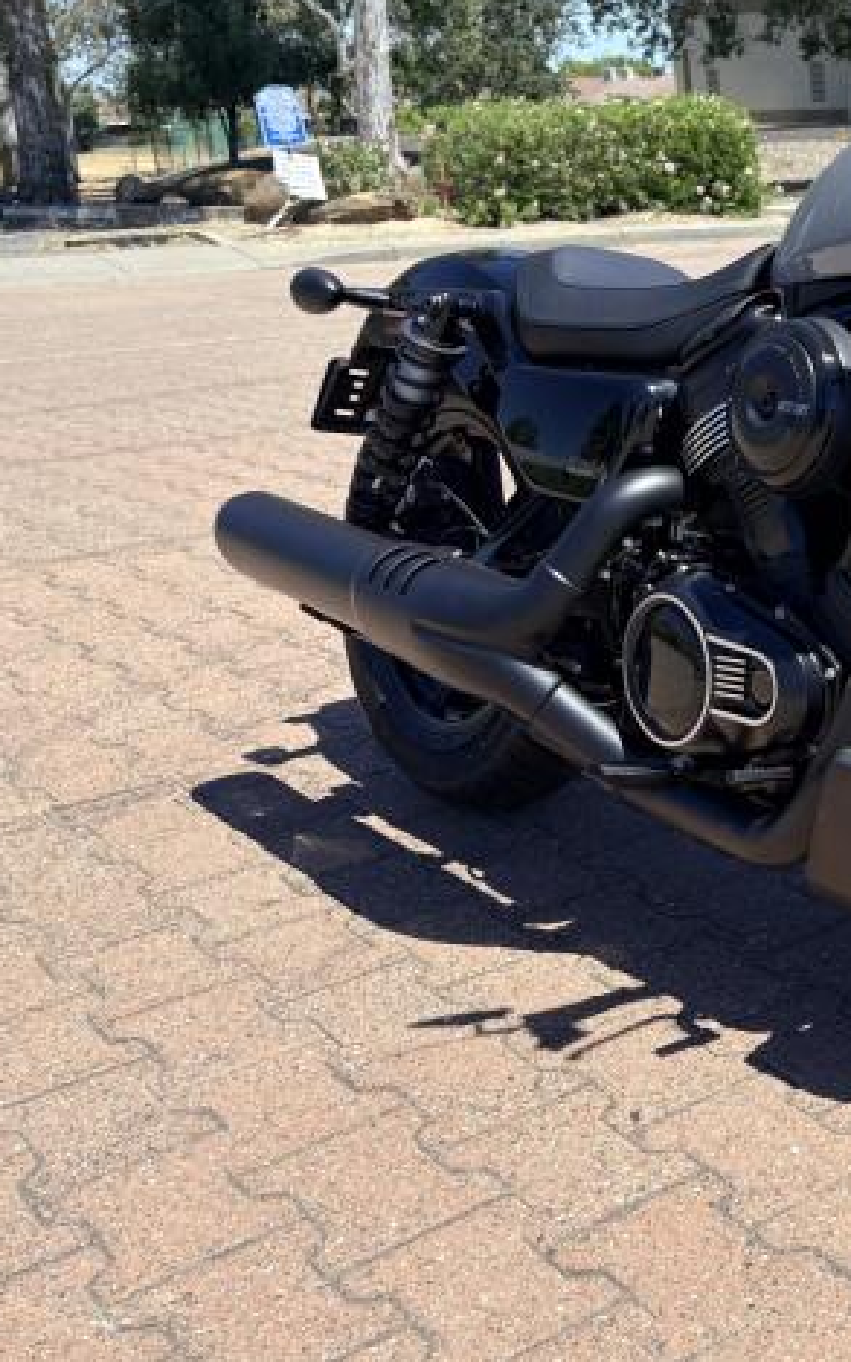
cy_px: 630
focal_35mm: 47
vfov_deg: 42.6
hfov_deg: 24.4
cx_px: 1069
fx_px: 1745
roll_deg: +2.0
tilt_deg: -16.4
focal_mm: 5.96
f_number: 1.6
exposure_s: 1/1953
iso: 50
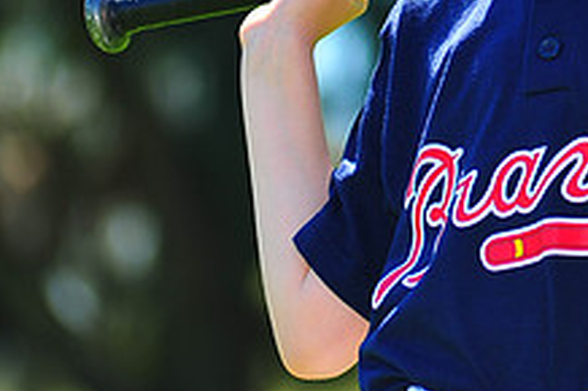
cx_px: 693
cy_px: -127
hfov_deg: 4.3
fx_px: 7834
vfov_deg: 2.9
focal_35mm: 480
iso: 200
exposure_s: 1/400
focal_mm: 180
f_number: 5
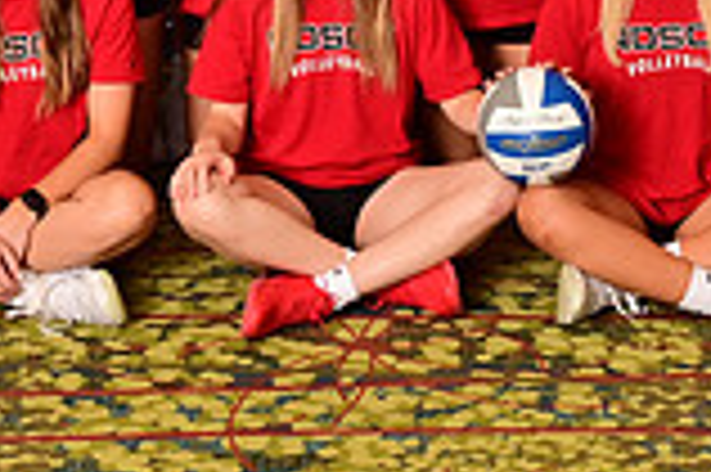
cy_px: -288
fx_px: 2466
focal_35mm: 125
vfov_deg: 10.5
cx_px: 459
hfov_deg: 16.4
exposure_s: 1/125
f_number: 14
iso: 800
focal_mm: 34
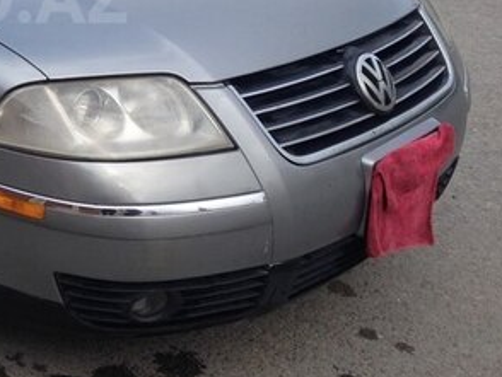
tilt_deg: -15.1
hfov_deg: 24.6
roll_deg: +0.0
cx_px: -48
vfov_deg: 19.3
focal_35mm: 74
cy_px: -3
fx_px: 1074
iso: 50
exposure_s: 1/361
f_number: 2.4
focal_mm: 4.12
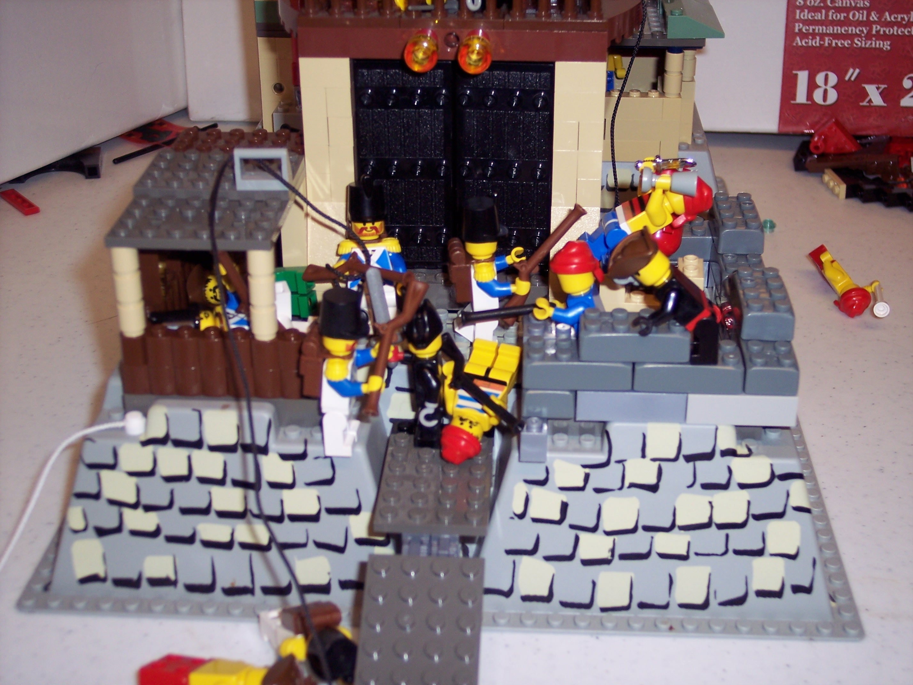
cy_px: 342
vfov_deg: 28.0
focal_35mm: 52
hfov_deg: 36.8
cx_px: 456
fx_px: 1372
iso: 100
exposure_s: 1/60
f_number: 3.4
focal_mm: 10.7
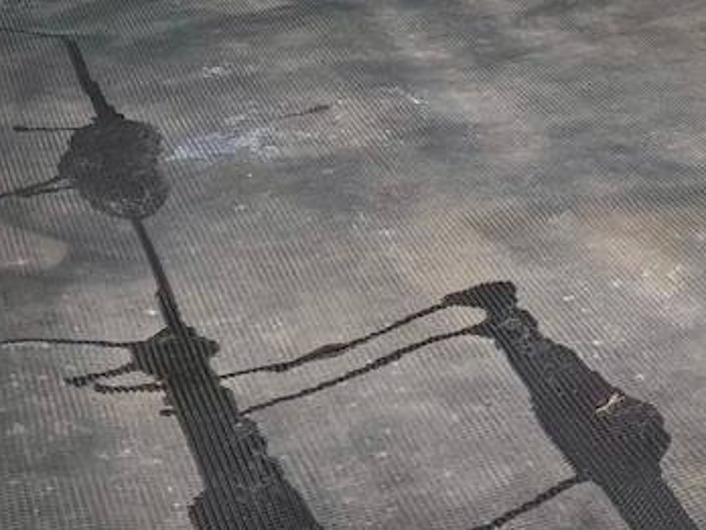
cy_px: -65
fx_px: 1876
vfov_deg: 15.6
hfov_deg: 20.7
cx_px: 690
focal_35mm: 92
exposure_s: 1/197
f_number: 1.6
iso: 32
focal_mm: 5.1
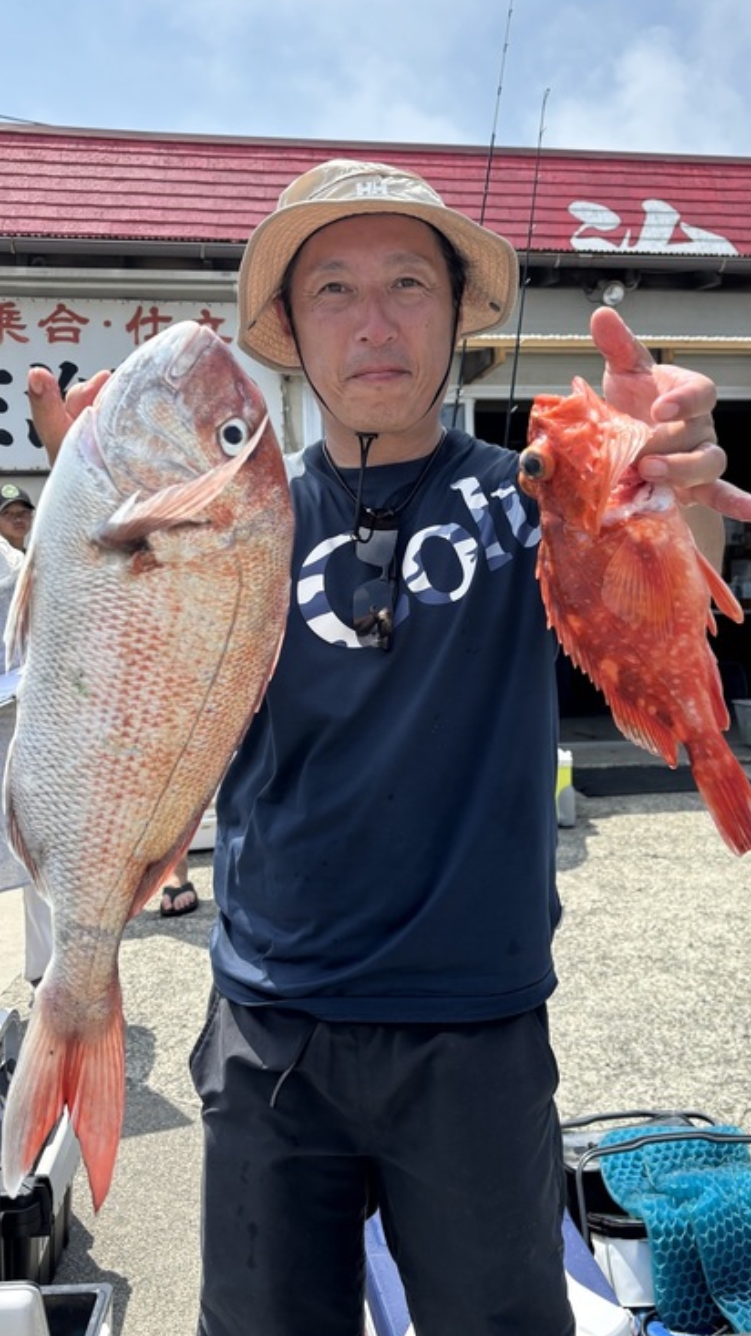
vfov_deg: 59.4
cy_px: 609
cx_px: 447
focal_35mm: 33
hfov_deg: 35.5
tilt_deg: +0.4
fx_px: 1169
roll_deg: +1.4
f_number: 1.6
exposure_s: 1/2513
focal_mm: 5.96
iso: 50
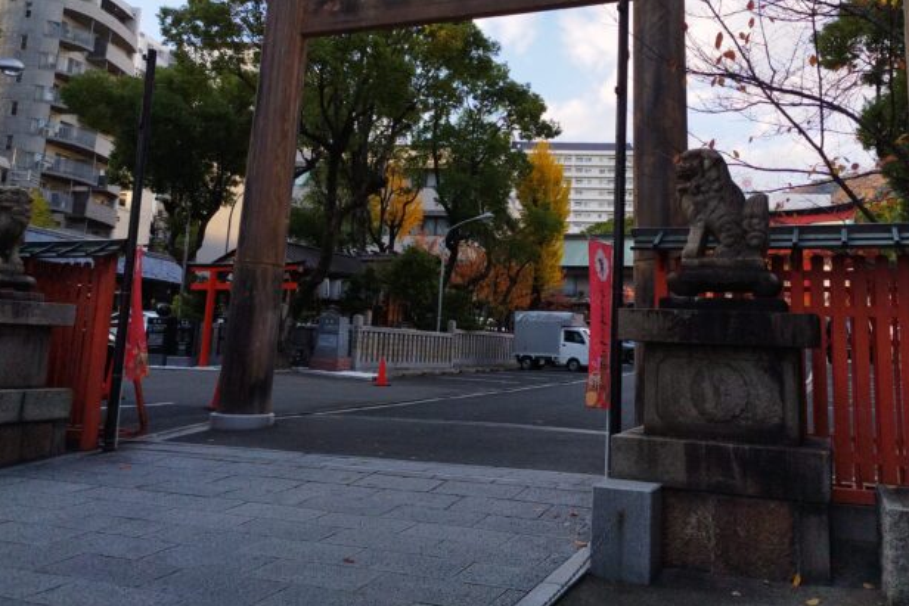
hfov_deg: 54.1
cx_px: 533
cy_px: 211
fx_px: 884
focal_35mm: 35
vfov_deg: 37.5
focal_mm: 4.7
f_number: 1.79
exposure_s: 1/968
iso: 50
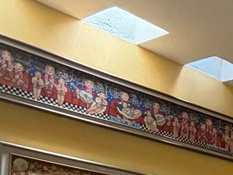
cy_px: 271
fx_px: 518
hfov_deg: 18.9
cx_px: 430
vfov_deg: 17.1
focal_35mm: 77
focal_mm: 2.22
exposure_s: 1/120
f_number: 2.2
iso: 250
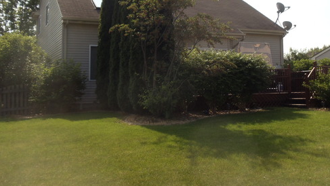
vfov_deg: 19.0
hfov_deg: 33.3
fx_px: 551
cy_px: 54
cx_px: 184
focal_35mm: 63
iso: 100
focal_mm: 6
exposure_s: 1/160
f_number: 7.1
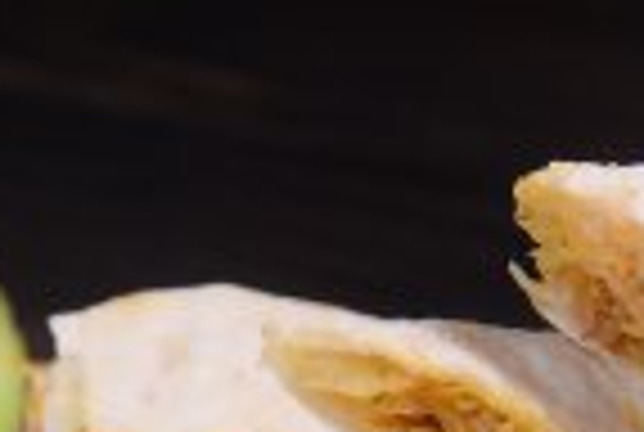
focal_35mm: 320
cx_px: 630
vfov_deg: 4.3
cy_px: 916
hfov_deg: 6.4
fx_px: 5736
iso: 1000
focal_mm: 75
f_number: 10
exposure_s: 1/80
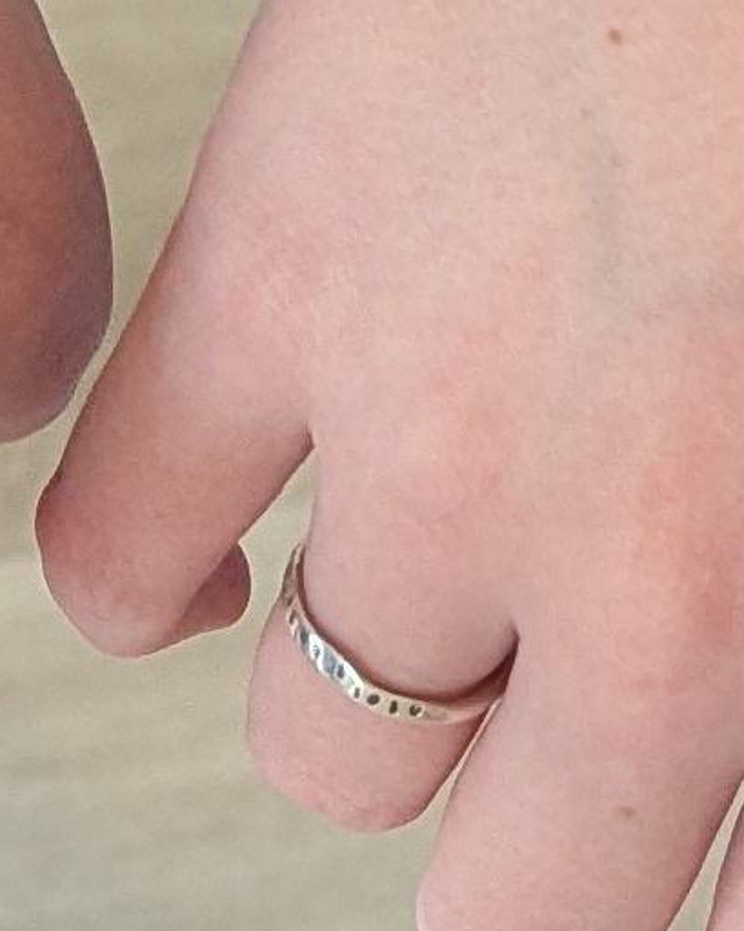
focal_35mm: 187
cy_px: 740
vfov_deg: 10.3
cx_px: 80
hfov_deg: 8.2
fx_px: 5152
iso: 340
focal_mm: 6.81
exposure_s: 1/50
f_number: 1.85
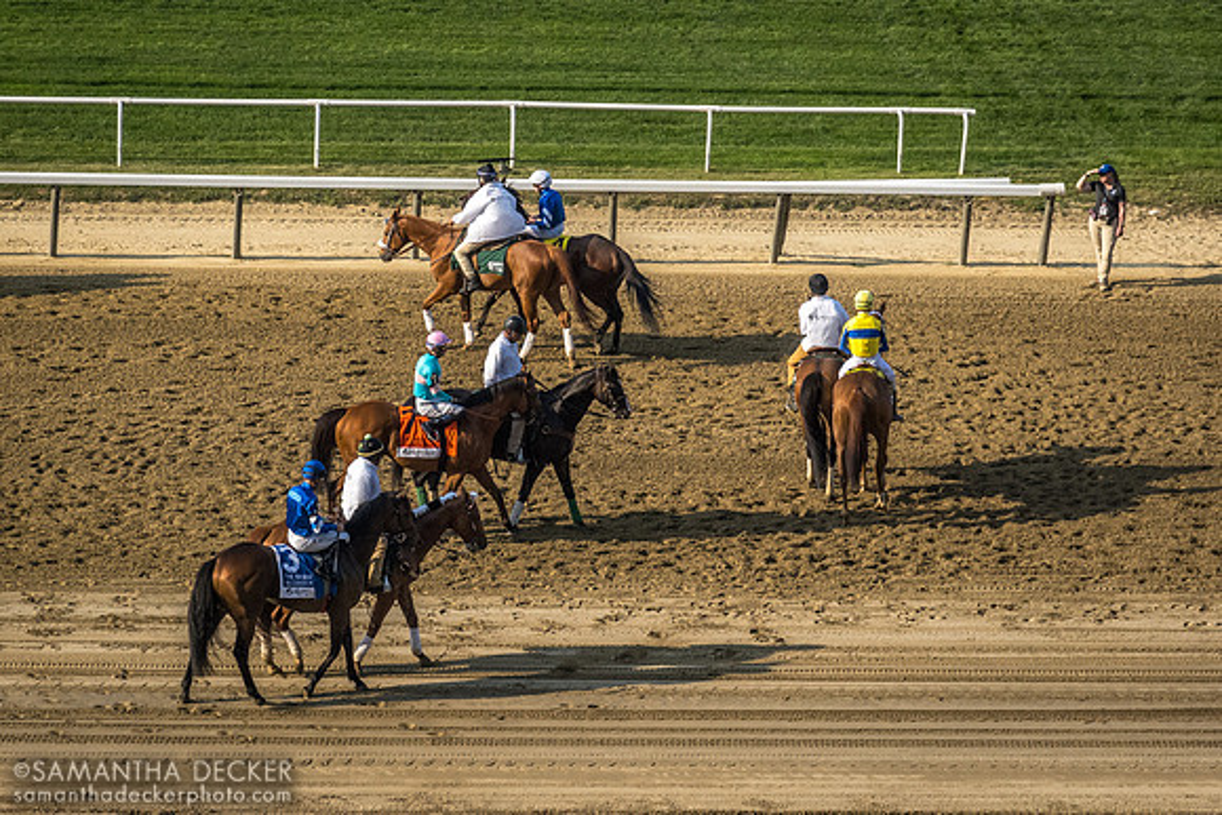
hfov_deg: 12.8
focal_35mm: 161
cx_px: 470
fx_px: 5460
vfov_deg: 8.5
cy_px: 327
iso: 320
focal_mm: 45.23
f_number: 4.5
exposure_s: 1/2000
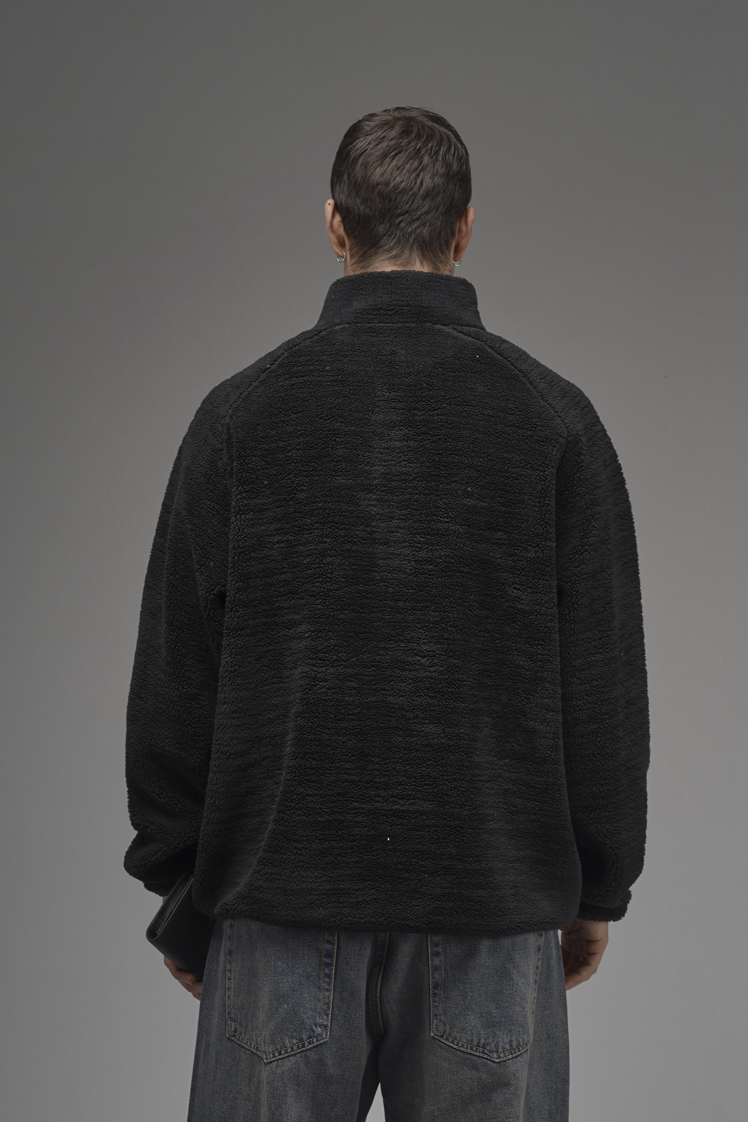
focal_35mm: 75
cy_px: 561
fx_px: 2337
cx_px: 374
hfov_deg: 18.2
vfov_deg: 27.0
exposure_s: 1/125
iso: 64
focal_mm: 50
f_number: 8
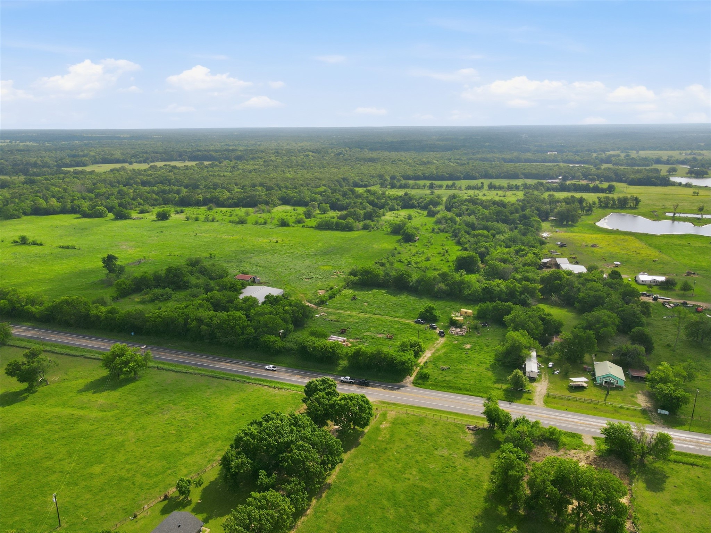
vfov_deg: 56.8
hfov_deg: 71.6
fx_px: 493
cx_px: 356
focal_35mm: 24
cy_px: 266
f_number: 2.8
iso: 100
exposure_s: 1/1000
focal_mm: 4.5
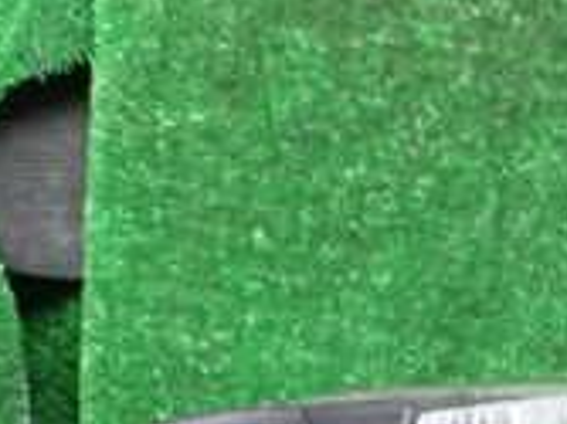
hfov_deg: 16.0
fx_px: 1768
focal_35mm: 108
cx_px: 951
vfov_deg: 13.1
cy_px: 594
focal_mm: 5.4
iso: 400
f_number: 2.3
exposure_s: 1/30
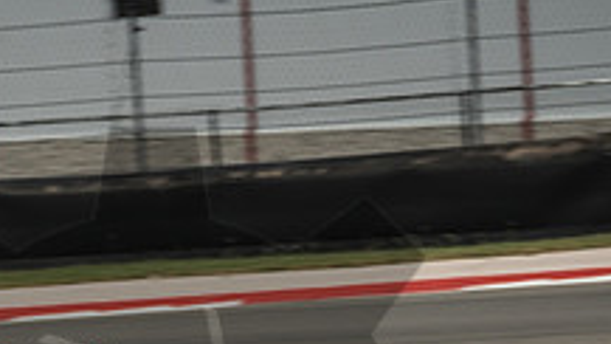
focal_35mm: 665
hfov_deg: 3.2
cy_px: 472
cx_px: 152
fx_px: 10773
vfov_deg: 1.8
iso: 160
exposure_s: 1/400
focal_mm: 158.8
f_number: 8
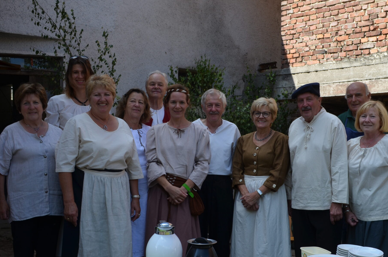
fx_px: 506
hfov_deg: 41.8
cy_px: 166
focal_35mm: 47
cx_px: 234
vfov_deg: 28.4
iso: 200
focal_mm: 22
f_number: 8
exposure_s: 1/250
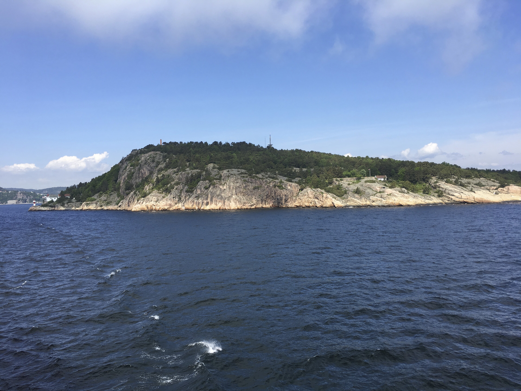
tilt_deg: -1.3
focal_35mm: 29
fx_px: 436
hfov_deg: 61.7
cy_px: 196
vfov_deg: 48.2
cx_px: 260
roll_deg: +2.5
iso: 25
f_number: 2.2
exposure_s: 1/1374
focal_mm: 4.15
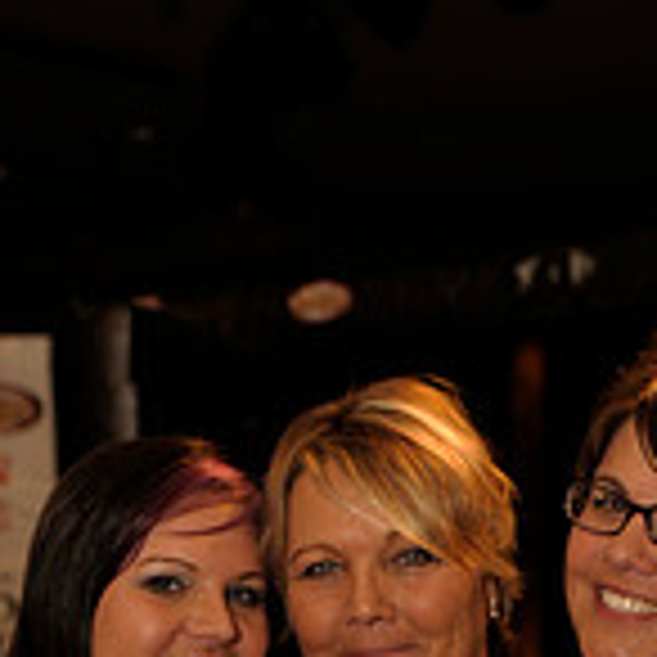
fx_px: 1739
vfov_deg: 19.4
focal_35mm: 81
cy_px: 900
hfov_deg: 21.3
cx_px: 446
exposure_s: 1/250
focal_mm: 31
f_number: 2.8
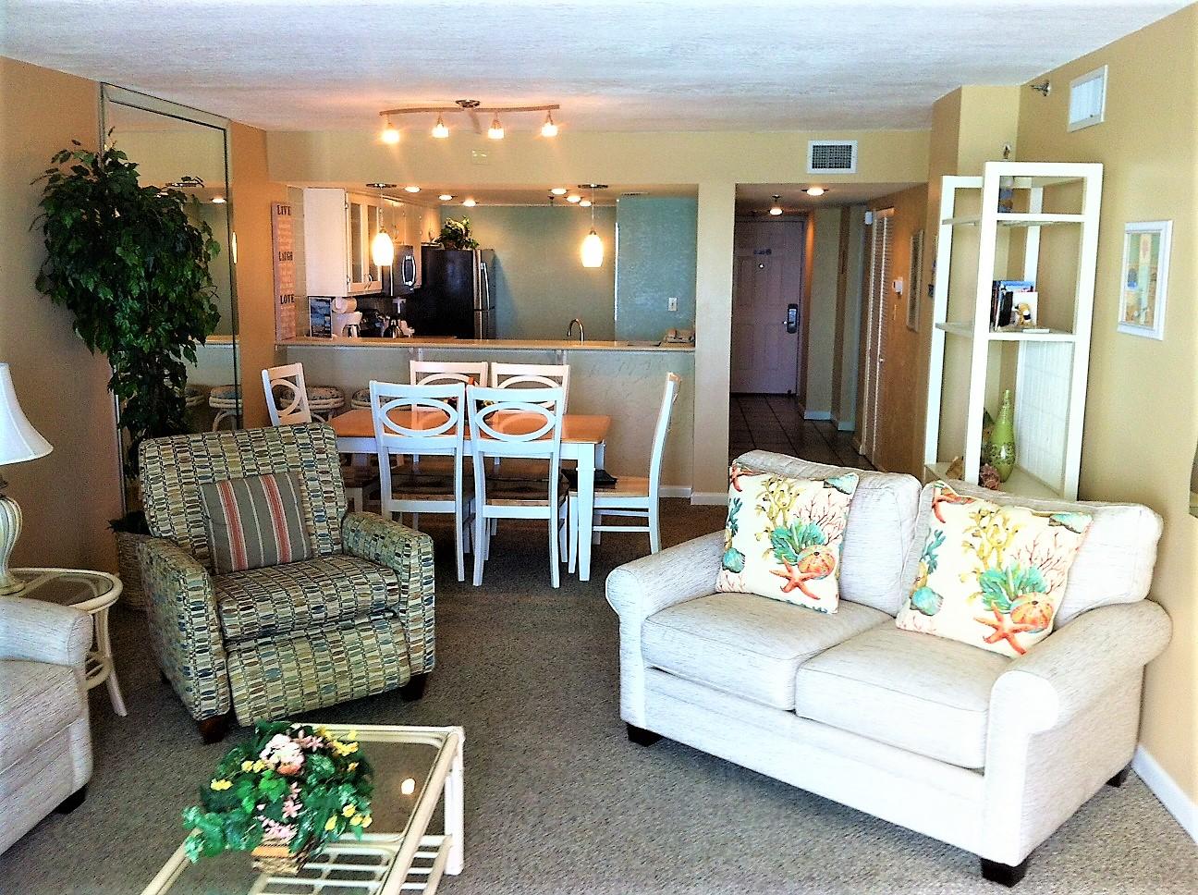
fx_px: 1209
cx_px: 599
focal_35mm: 35
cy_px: 448
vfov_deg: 40.6
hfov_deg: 52.7
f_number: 2.8
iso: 80
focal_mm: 3.85
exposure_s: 1/33
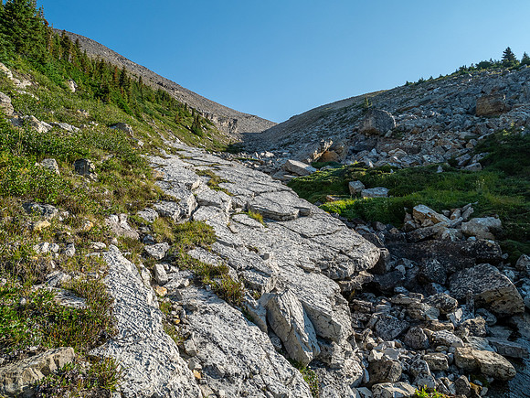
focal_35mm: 24
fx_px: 367
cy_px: 199
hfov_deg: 71.6
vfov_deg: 56.8
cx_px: 265
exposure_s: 1/320
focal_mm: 12
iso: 200
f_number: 8
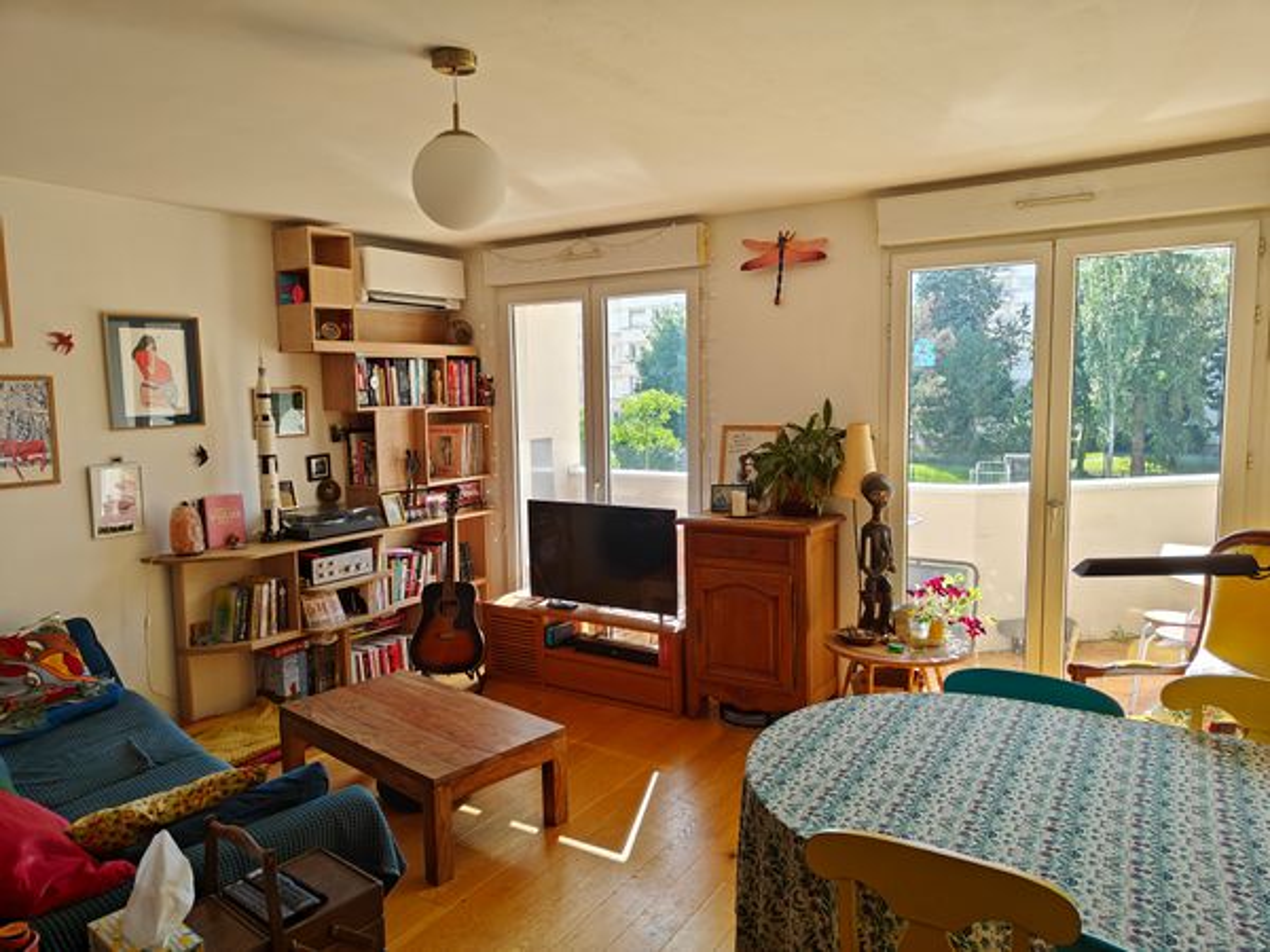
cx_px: 635
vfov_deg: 56.8
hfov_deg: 71.6
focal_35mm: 24
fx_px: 881
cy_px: 476
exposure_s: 1/393
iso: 50
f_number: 1.8
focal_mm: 5.59
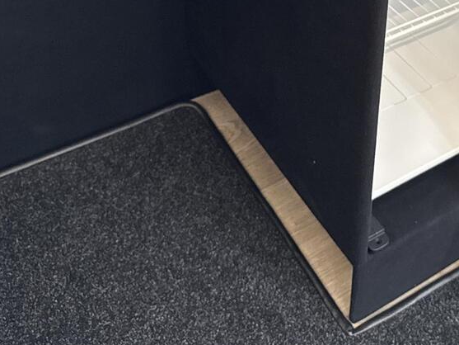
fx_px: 822
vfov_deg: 21.8
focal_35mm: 62
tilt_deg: -30.6
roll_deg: -5.6
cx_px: 407
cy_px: -76
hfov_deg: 30.0
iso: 640
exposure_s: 1/50
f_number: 1.78
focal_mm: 6.76
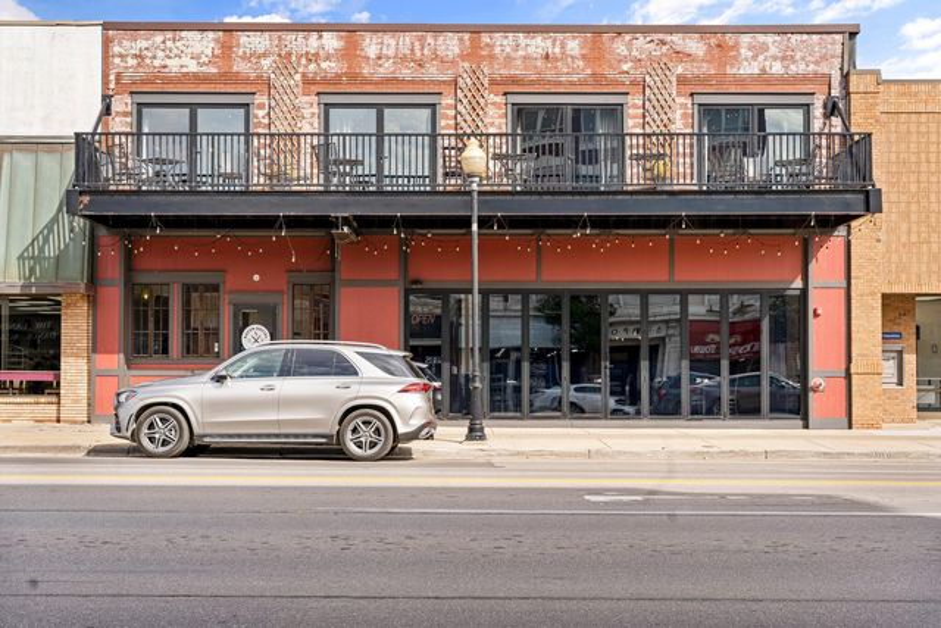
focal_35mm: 48
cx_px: 470
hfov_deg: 41.1
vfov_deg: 28.1
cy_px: 314
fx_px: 1255
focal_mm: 48
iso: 320
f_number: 8
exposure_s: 1/400
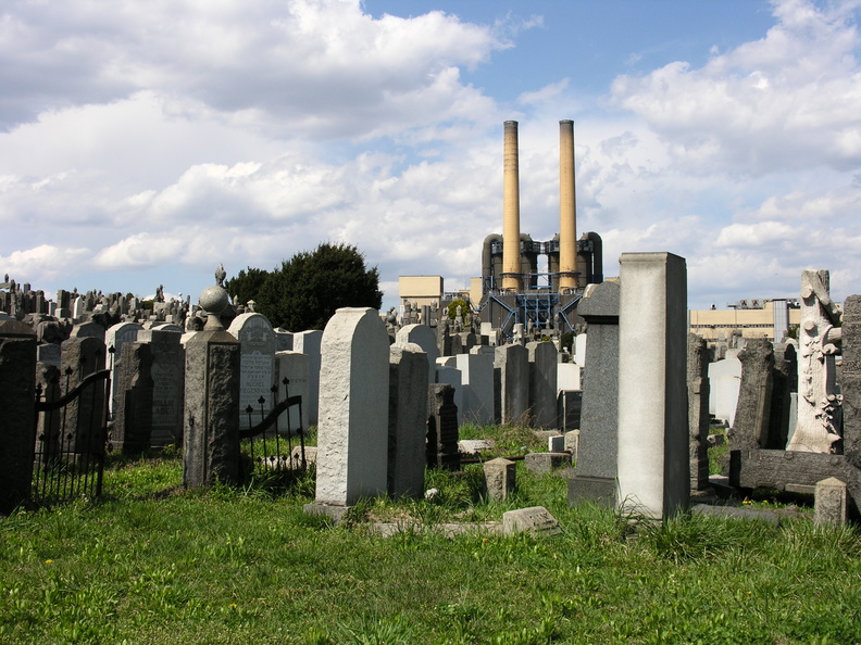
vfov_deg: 31.5
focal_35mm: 46
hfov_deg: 41.2
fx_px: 1144
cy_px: 322
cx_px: 430
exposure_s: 1/201
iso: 50
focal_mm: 11.8
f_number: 7.6
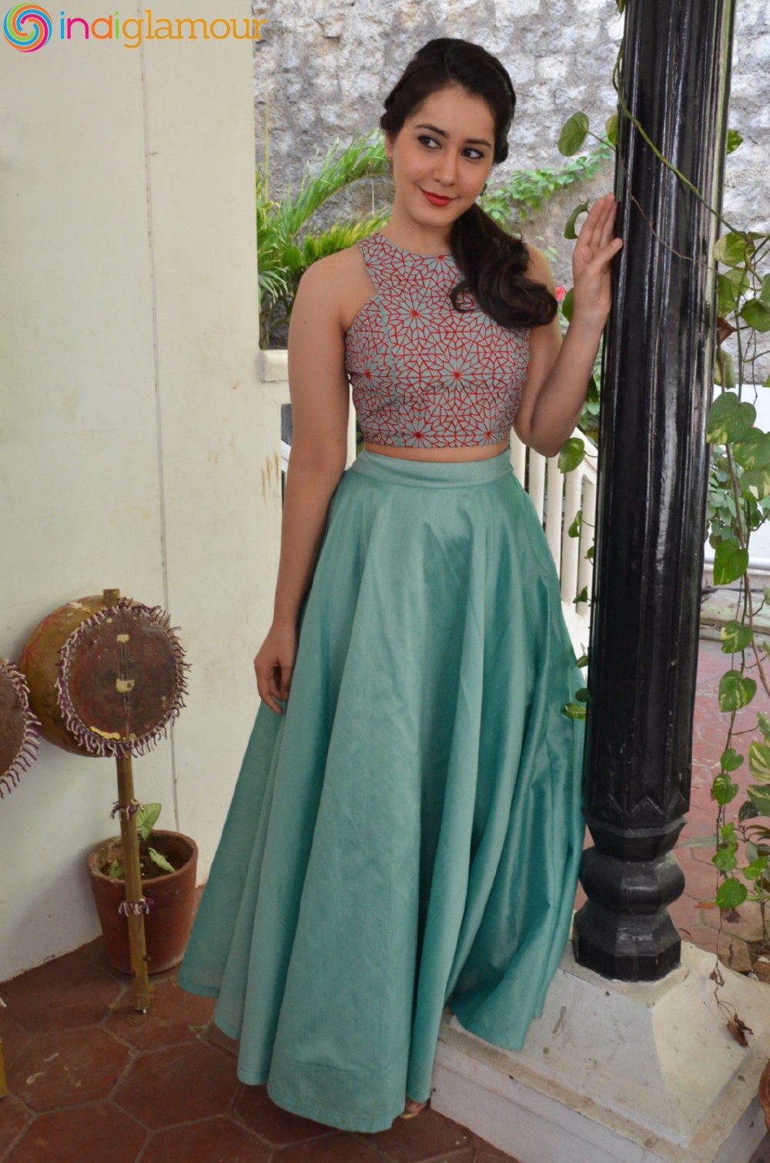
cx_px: 385
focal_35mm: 33
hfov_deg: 39.8
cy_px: 582
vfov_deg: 57.3
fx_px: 1064
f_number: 8
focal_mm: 22
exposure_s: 1/125
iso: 2000
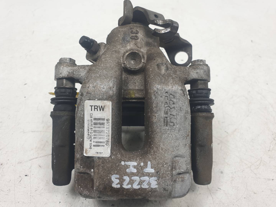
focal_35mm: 26
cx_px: 138
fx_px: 207
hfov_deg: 67.3
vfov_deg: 53.1
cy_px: 104
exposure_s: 1/161
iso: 50
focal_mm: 4.3
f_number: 2.4
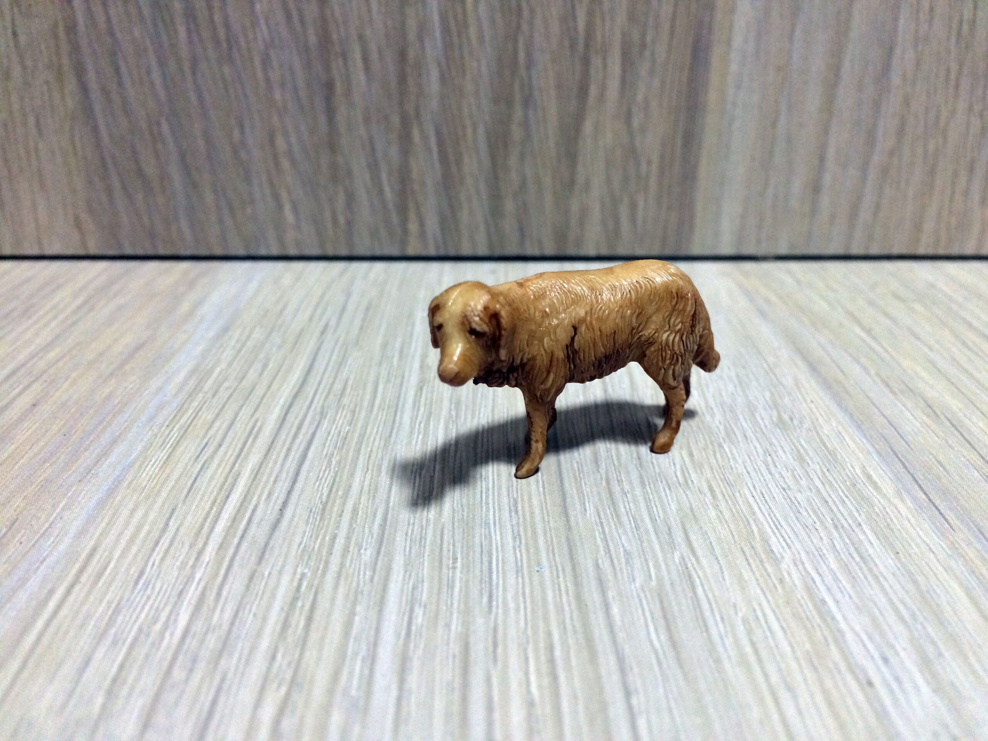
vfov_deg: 48.2
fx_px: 828
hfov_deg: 61.7
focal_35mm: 29
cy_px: 370
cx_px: 494
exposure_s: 1/33
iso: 250
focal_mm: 4.15
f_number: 2.2
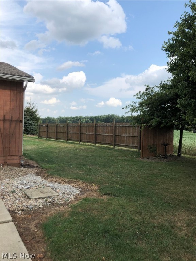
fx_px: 211
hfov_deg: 49.7
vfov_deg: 63.4
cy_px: 130
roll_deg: -1.2
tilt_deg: -1.4
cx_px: 98
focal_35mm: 28
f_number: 1.8
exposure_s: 1/1548
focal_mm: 3.99
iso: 20
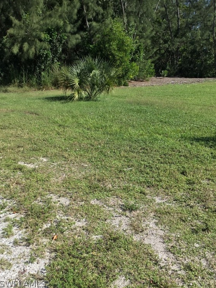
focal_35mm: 32
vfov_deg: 56.8
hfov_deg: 44.2
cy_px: 141
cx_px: 108
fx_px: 266
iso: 25
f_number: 2.4
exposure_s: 1/895
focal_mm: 3.3
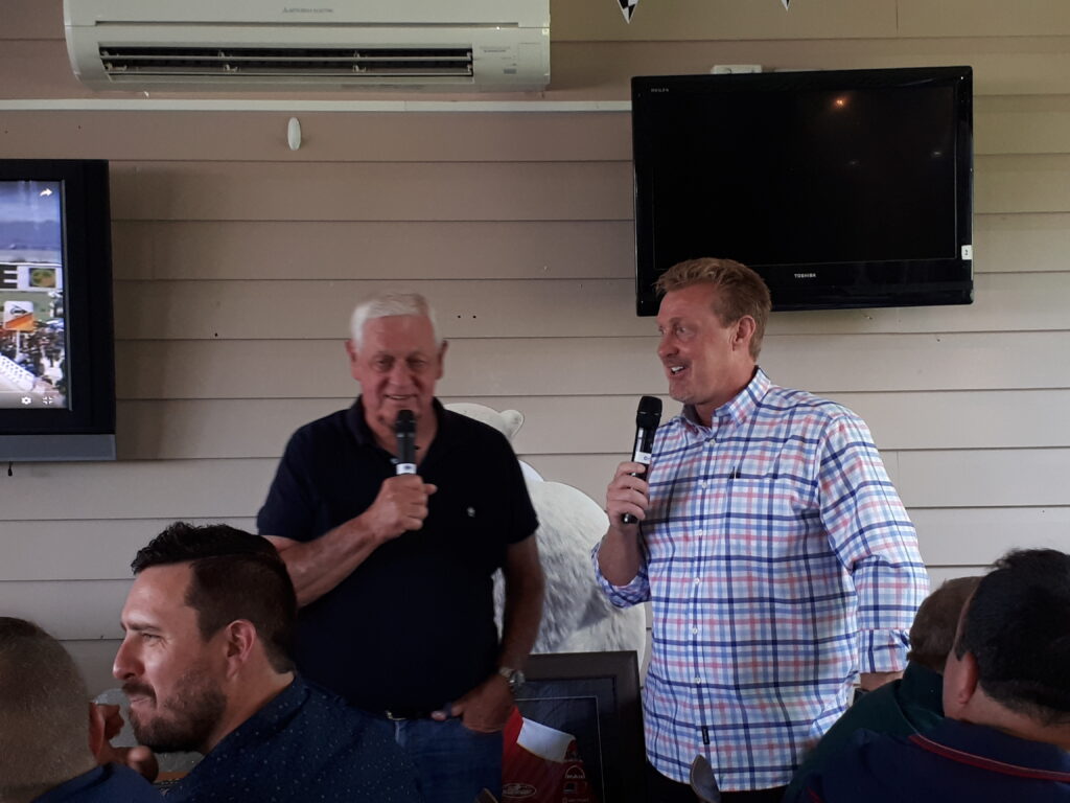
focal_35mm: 27
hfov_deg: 65.3
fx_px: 835
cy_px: 402
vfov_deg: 51.4
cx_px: 535
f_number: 1.9
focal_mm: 3.6
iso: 125
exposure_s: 1/33
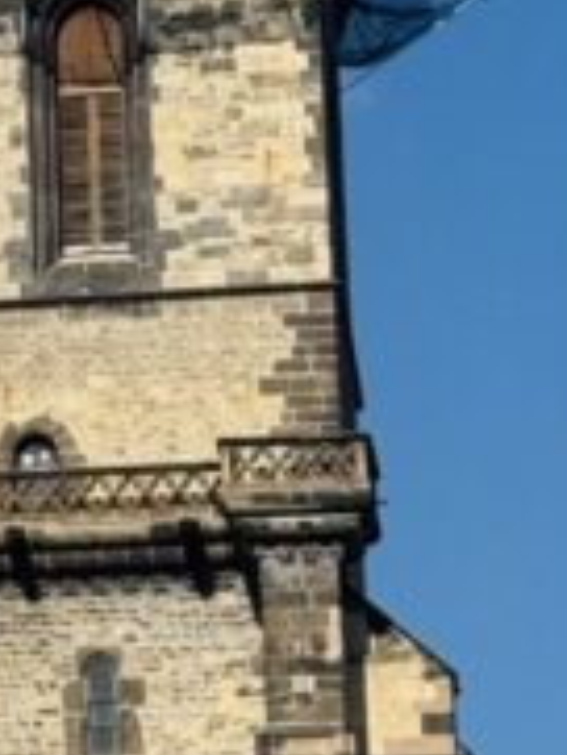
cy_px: -146
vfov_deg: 7.2
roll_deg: -0.2
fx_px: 5933
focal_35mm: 272
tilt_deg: +21.5
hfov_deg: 5.4
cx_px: -446
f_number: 1.78
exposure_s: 1/7092
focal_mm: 6.76
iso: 64
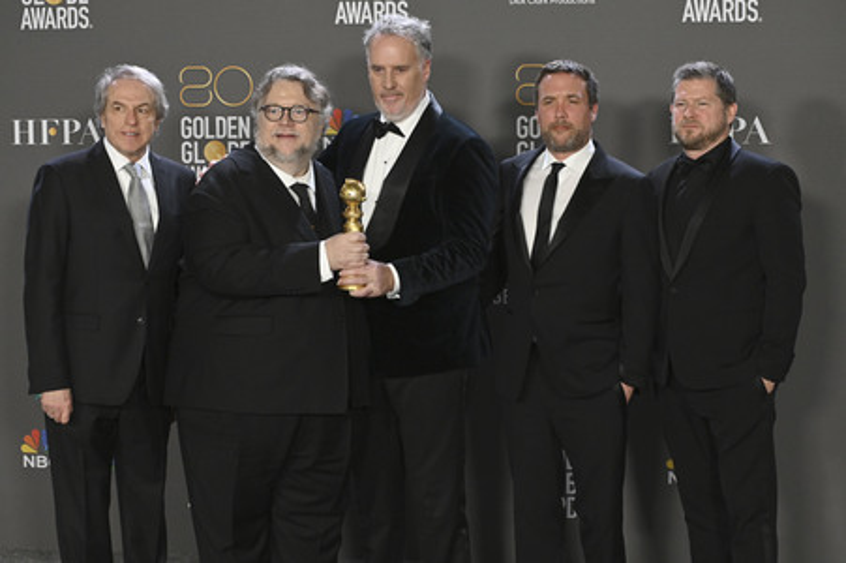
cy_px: 282
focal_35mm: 80
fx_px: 1879
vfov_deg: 17.0
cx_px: 423
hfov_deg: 25.4
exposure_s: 1/320
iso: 6400
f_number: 8
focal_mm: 80
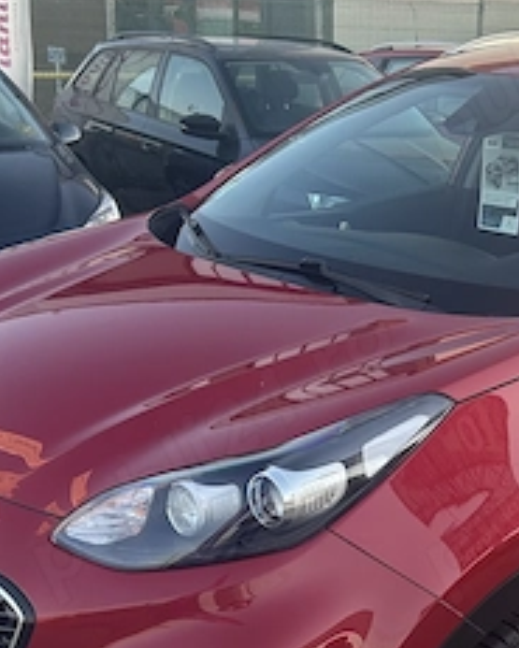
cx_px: 407
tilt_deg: -18.8
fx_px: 1266
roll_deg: -1.5
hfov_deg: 22.9
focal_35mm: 66
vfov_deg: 28.3
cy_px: 480
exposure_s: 1/121
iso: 50
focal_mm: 5.7
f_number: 1.5
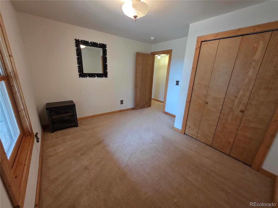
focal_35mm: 13
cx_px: 139
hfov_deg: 106.2
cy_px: 104
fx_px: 104
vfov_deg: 89.9
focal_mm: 2.2
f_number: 1.9
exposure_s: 1/60
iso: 400
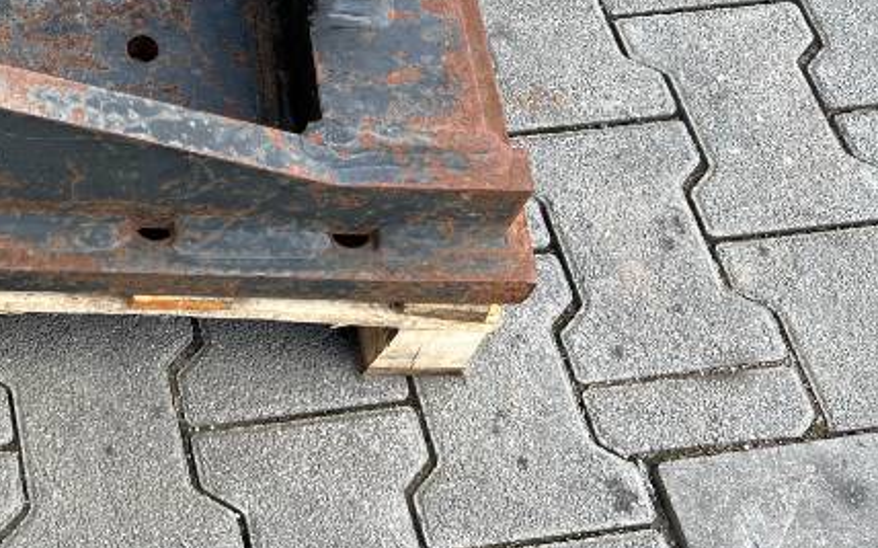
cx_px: -39
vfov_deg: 18.8
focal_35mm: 66
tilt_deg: -55.0
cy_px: -80
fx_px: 1578
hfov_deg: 28.7
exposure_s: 1/513
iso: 50
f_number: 1.5
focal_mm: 5.7
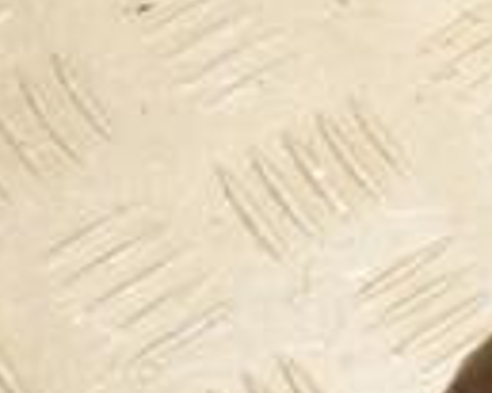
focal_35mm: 197
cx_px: 1133
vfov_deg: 7.8
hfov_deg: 9.0
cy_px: 84
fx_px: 2866
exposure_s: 1/50
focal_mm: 30
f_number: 13
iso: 800
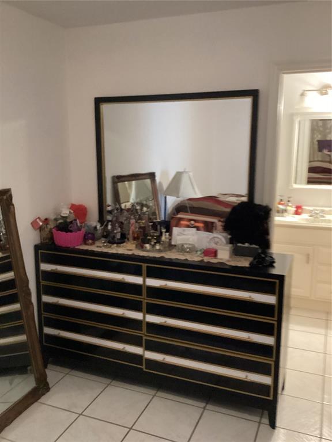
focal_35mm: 31
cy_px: 221
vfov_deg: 58.4
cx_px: 166
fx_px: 396
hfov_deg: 45.4
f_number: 2.4
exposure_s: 1/24
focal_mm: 3.3
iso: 640
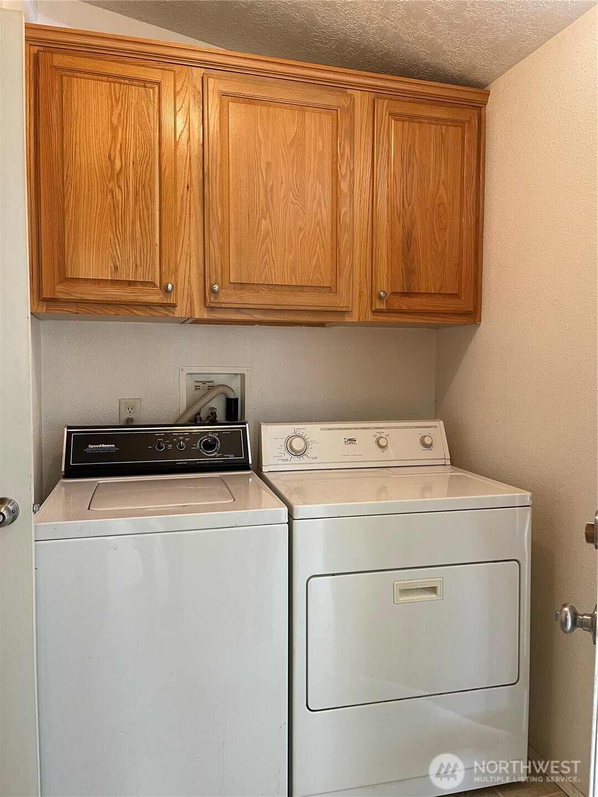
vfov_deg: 69.4
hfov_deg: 54.9
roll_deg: -0.4
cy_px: 398
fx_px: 576
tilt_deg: -3.2
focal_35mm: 25
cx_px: 299
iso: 160
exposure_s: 1/60
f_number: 1.6
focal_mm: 5.1
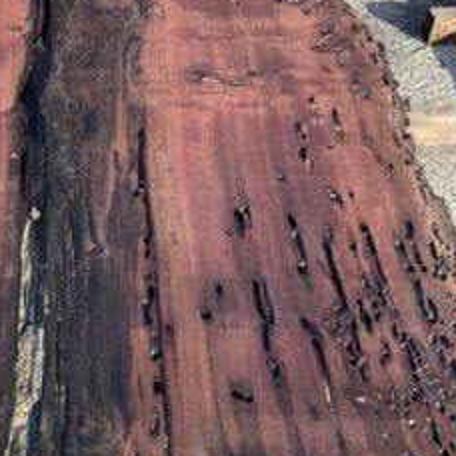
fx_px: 894
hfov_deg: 27.7
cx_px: 58
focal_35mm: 60
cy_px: 39
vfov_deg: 27.5
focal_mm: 3
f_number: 1.8
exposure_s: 1/397
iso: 16
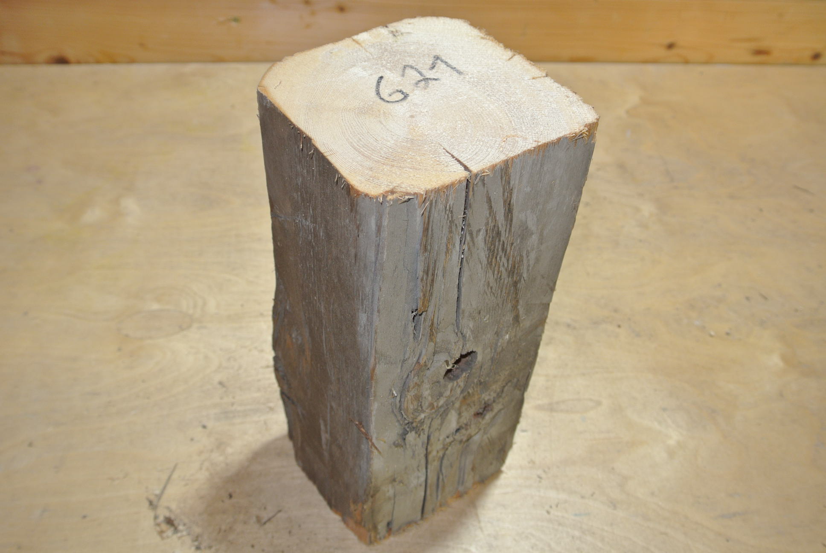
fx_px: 804
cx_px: 413
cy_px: 276
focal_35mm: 35
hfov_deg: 54.4
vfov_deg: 38.0
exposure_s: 1/60
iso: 200
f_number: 4
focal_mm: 13.1
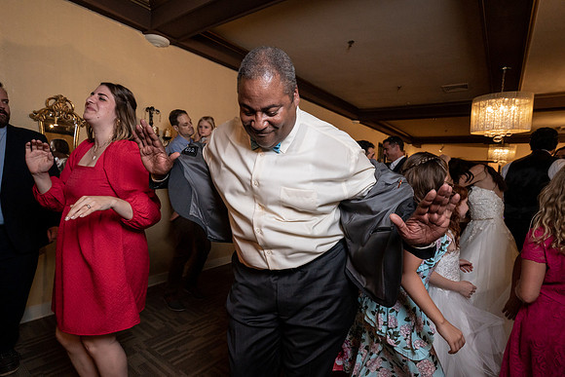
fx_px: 283
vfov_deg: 67.4
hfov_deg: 90.0
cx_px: 282
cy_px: 188
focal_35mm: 18
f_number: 5.6
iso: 2000
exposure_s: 1/200
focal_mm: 18
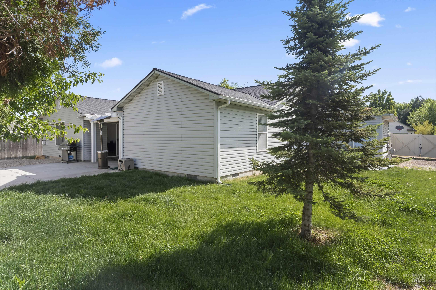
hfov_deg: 84.0
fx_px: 242
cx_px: 218
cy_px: 145
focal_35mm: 20
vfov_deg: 61.9
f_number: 11
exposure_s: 1/50
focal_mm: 20
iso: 160
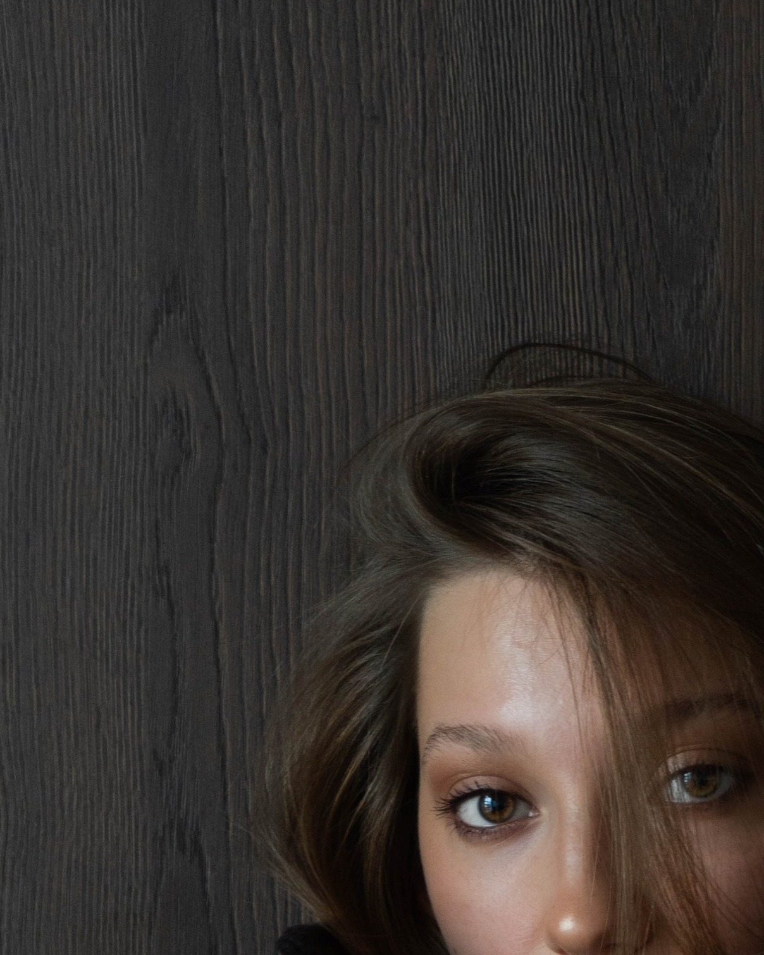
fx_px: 5059
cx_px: 616
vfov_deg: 10.6
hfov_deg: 8.6
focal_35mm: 179
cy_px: 1122
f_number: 5.6
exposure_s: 1/50
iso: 500
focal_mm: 50
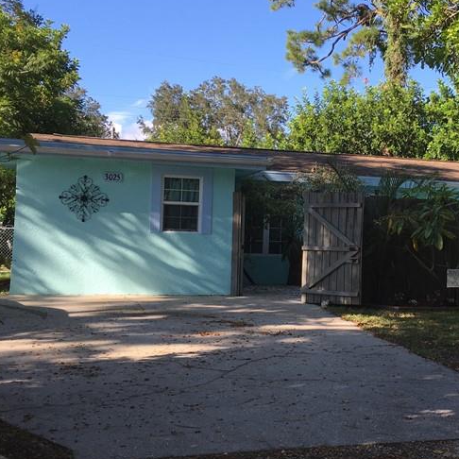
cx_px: 387
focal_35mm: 54
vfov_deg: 31.6
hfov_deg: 30.6
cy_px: 214
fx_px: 810
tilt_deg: +2.4
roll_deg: -1.6
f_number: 2.2
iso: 25
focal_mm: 4.15
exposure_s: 1/630
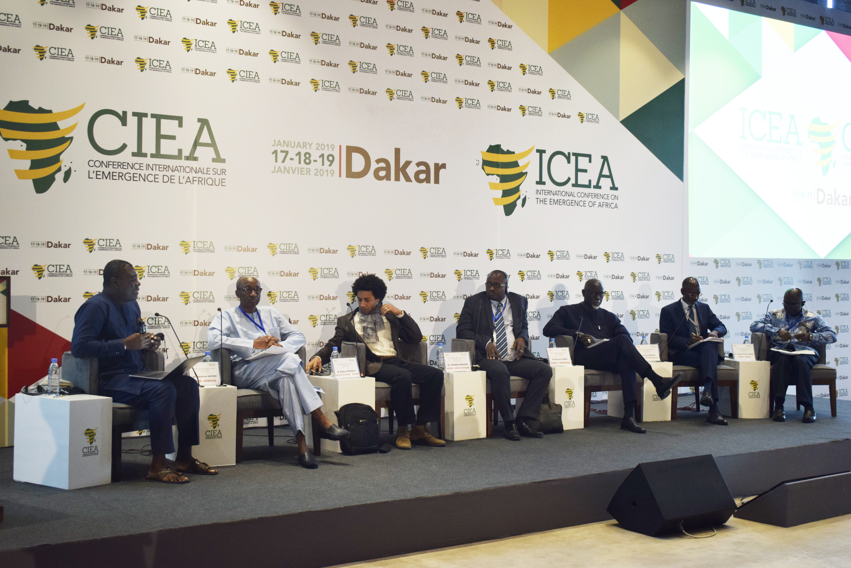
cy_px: 284
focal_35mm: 46
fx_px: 1099
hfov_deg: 42.3
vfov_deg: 28.9
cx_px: 426
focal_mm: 31
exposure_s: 1/60
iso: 1000
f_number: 4.2
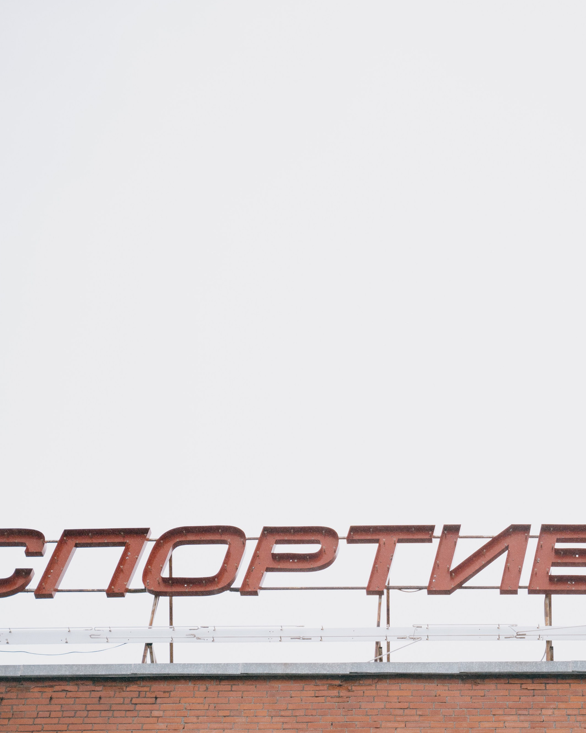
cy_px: 369
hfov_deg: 21.1
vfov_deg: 26.4
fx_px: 1561
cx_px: 435
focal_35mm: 72
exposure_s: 1/8000
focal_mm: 50
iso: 500
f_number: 2.8
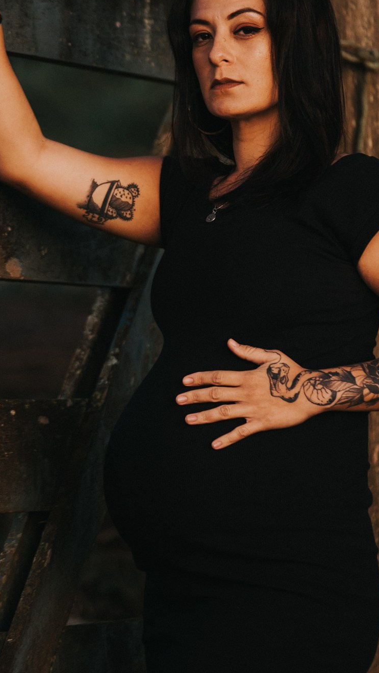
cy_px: 226
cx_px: 175
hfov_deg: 4.0
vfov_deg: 7.2
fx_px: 5376
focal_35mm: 301
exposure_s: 1/250
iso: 800
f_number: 2.8
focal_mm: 140
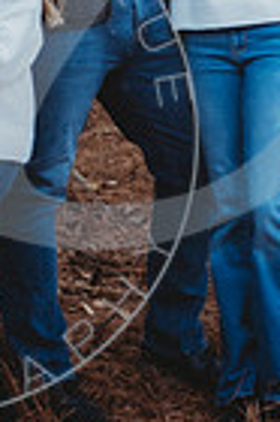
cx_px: 54
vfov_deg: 13.7
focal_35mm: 145
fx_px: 1696
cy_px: -90
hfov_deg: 9.4
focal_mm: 45
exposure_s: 1/250
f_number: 2.8
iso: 400
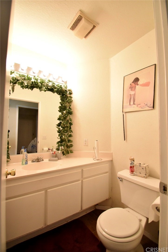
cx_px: 84
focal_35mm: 15
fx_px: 105
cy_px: 126
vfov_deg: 100.4
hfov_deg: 77.3
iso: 2500
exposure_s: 1/60
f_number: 4.5
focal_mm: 10
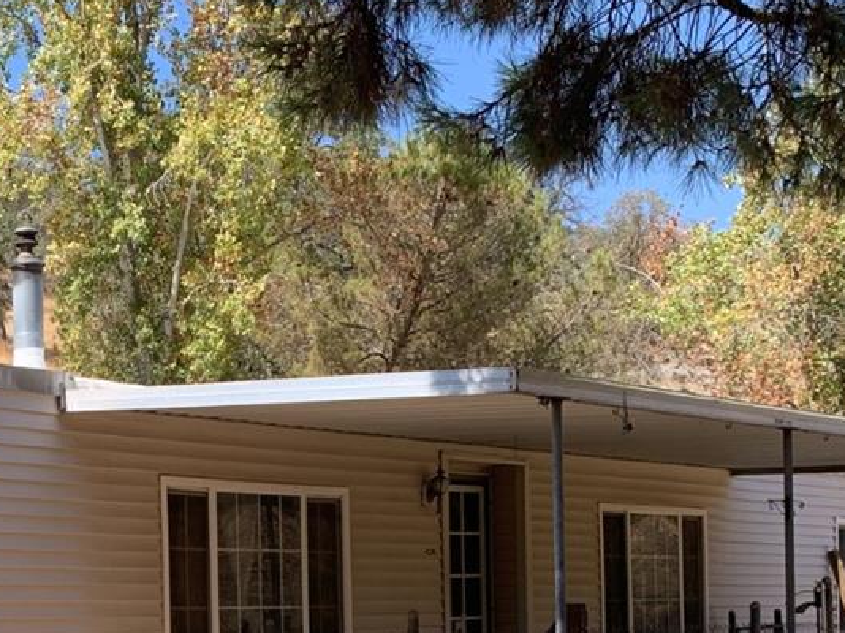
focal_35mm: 73
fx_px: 1781
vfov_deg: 19.1
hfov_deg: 25.4
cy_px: 742
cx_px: 0
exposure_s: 1/1111
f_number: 1.8
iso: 25
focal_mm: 4.25
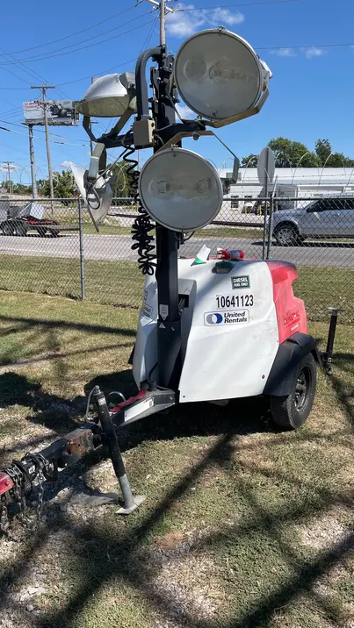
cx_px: 163
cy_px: 320
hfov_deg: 40.2
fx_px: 484
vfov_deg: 66.1
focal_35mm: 29
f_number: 1.6
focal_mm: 5.1
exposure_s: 1/3413
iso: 50
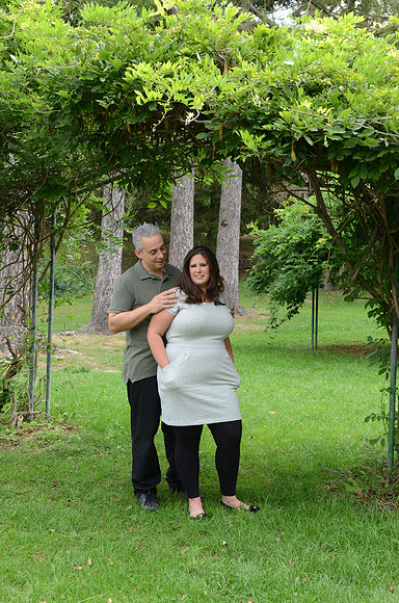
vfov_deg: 43.7
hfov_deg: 29.7
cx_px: 200
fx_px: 752
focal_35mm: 45
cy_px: 302
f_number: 6.3
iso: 500
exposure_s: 1/160
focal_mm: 30
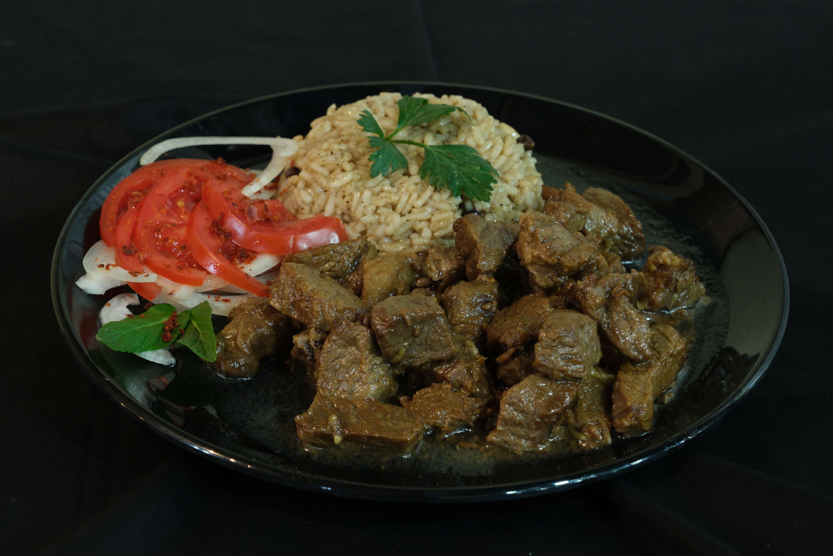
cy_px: 278
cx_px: 416
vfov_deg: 11.4
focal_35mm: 120
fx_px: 2776
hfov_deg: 17.1
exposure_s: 1/4
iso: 1250
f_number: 8
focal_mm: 80
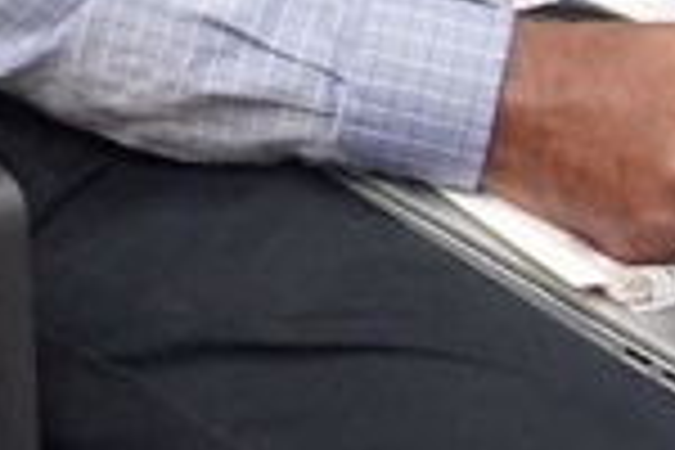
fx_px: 5175
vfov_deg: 4.8
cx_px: -1494
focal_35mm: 276
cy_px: -914
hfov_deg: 6.6
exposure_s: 1/160
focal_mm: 23
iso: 6400
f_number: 4
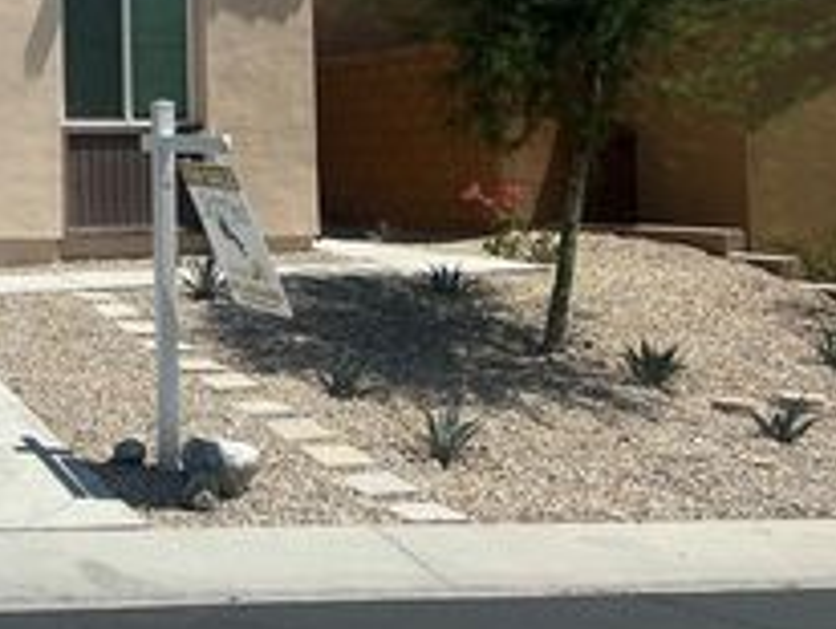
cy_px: 79
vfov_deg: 22.8
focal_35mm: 63
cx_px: -130
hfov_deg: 27.5
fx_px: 1523
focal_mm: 5.7
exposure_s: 1/7463
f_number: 1.5
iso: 50
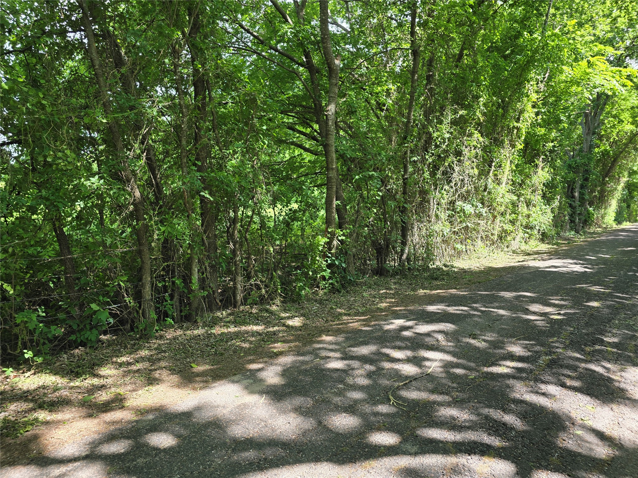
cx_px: 319
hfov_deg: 73.9
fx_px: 424
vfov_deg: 58.9
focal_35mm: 23
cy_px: 239
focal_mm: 6.3
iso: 25
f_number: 1.7
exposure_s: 1/180
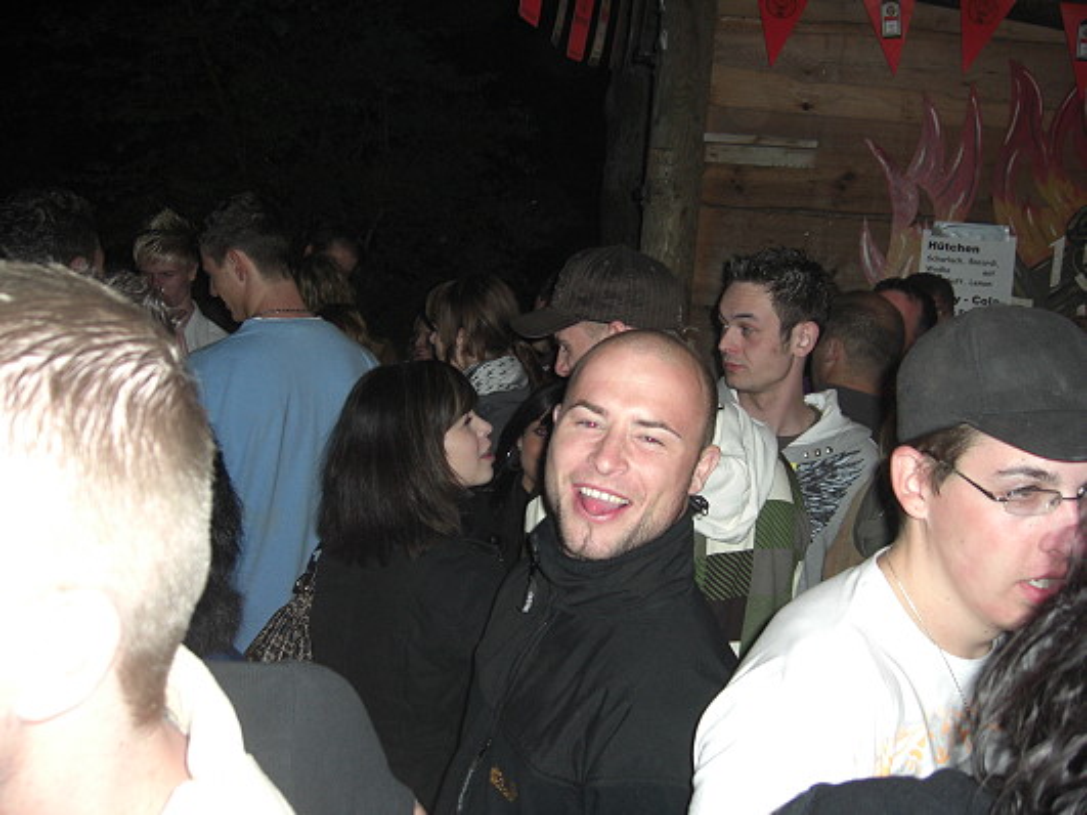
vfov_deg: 37.7
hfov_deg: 49.0
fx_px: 1193
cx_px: 544
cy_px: 408
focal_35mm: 38
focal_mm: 7.9
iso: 200
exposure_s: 1/60
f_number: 2.8
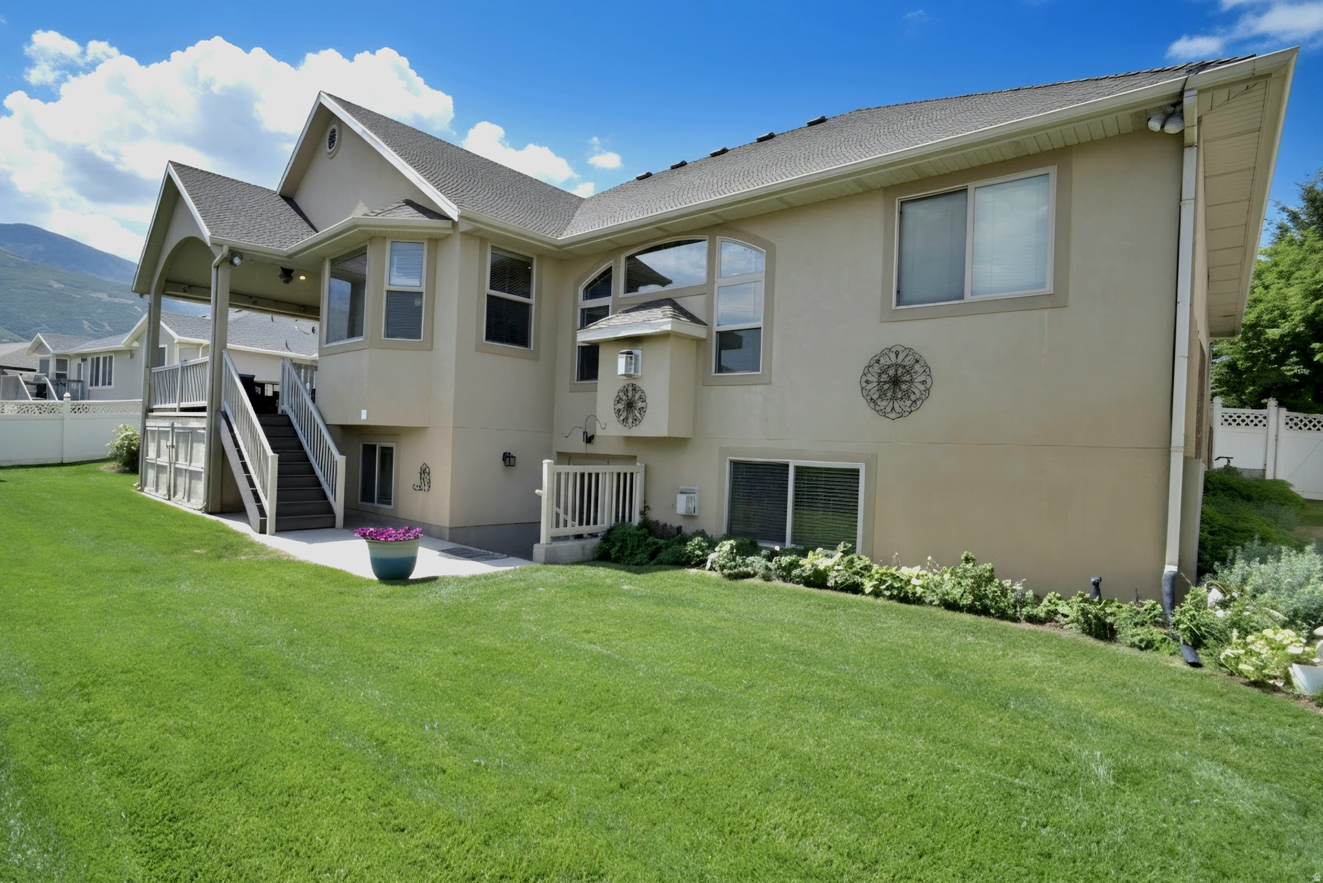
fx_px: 625
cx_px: 662
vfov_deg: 70.5
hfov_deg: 93.3
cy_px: 442
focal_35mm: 17
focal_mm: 17
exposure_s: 1/5000
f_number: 7.1
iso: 3200
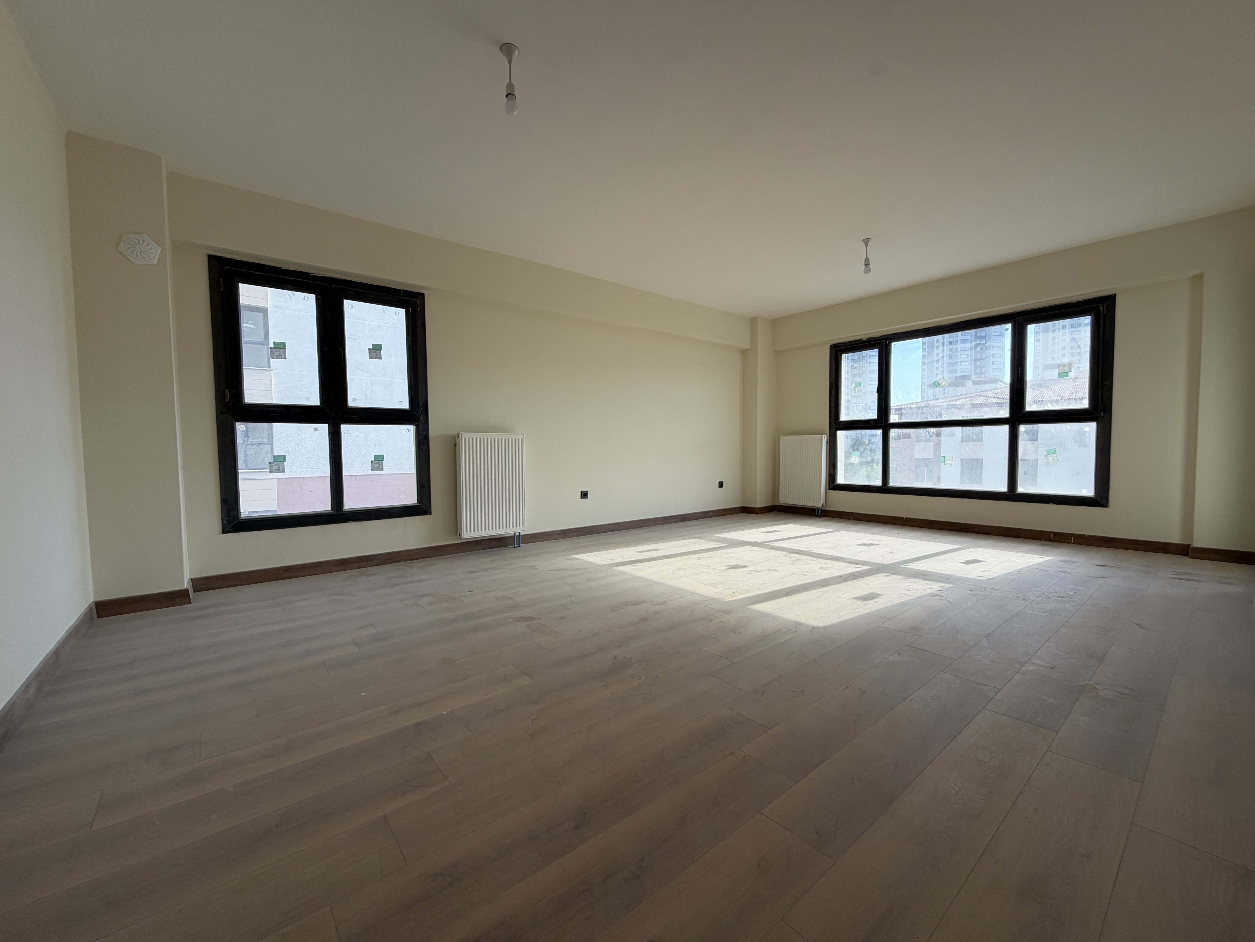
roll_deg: +1.1
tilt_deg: -2.8
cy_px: 471
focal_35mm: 14
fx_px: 508
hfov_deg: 102.1
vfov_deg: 85.7
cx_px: 628
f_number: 2.2
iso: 40
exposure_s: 1/230
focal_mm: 2.22
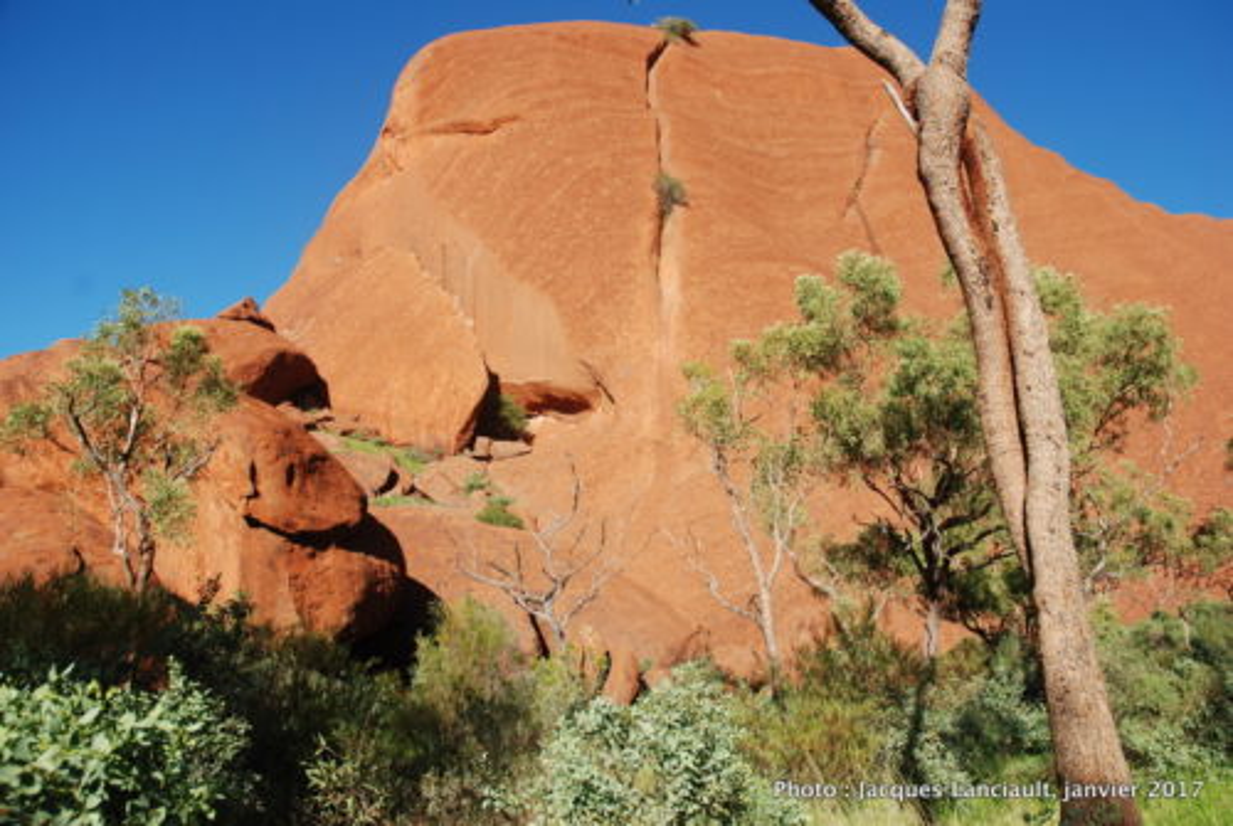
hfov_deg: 67.3
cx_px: 616
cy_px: 413
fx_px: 926
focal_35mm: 27
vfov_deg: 48.1
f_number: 8
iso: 100
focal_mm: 18
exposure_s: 1/250
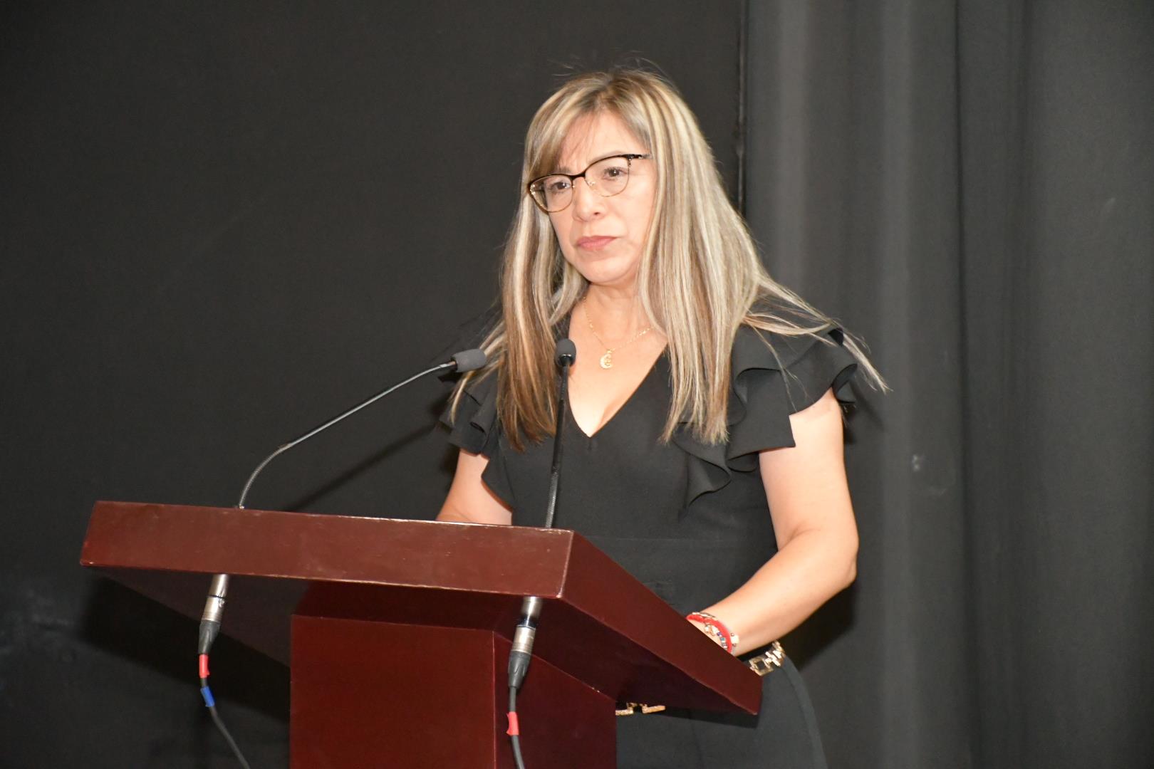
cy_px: 384
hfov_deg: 18.3
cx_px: 577
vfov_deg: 12.2
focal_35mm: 112
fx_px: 3590
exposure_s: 1/60
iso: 6400
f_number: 5
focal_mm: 75
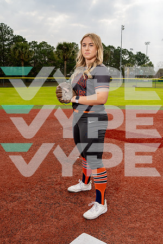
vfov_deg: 54.4
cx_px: 82
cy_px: 122
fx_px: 238
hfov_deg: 37.9
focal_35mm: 35
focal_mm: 35
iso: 125
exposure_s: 1/250
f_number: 8
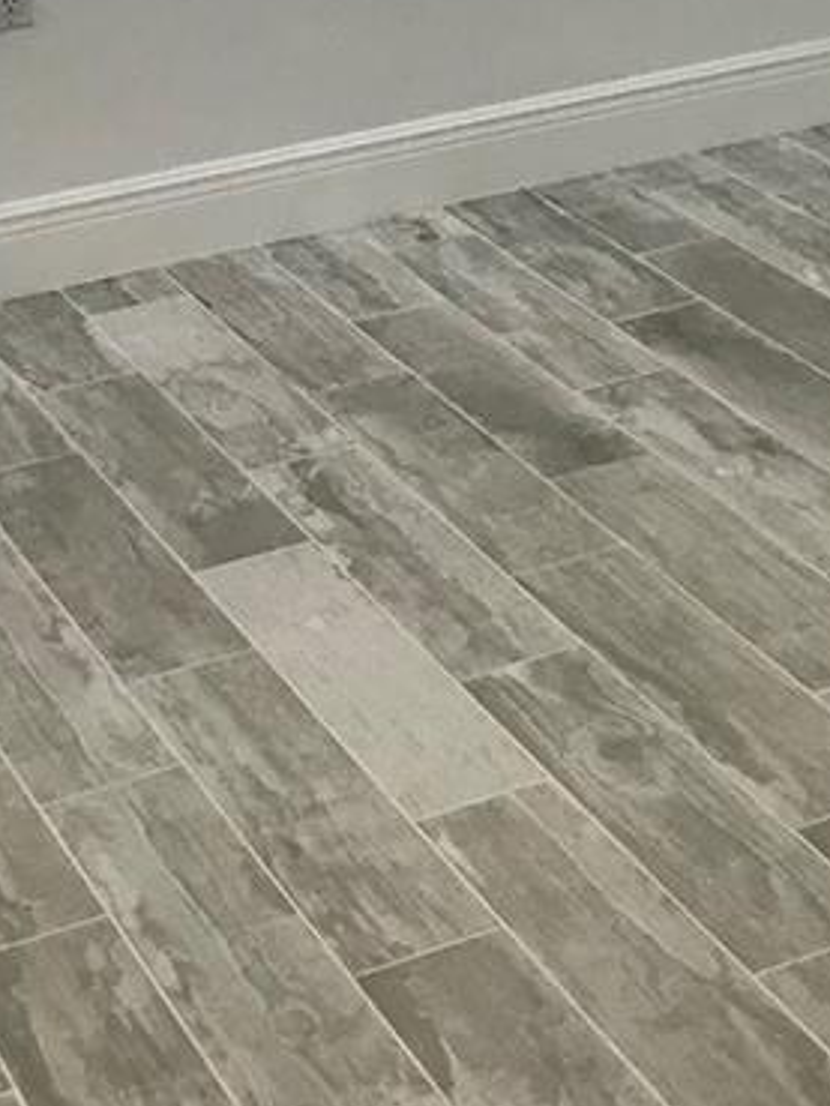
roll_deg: +3.0
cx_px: 593
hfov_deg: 16.2
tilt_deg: -14.1
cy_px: -21
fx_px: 2908
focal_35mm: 91
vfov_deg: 20.8
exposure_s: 1/24
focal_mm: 3.99
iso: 40
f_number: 1.8
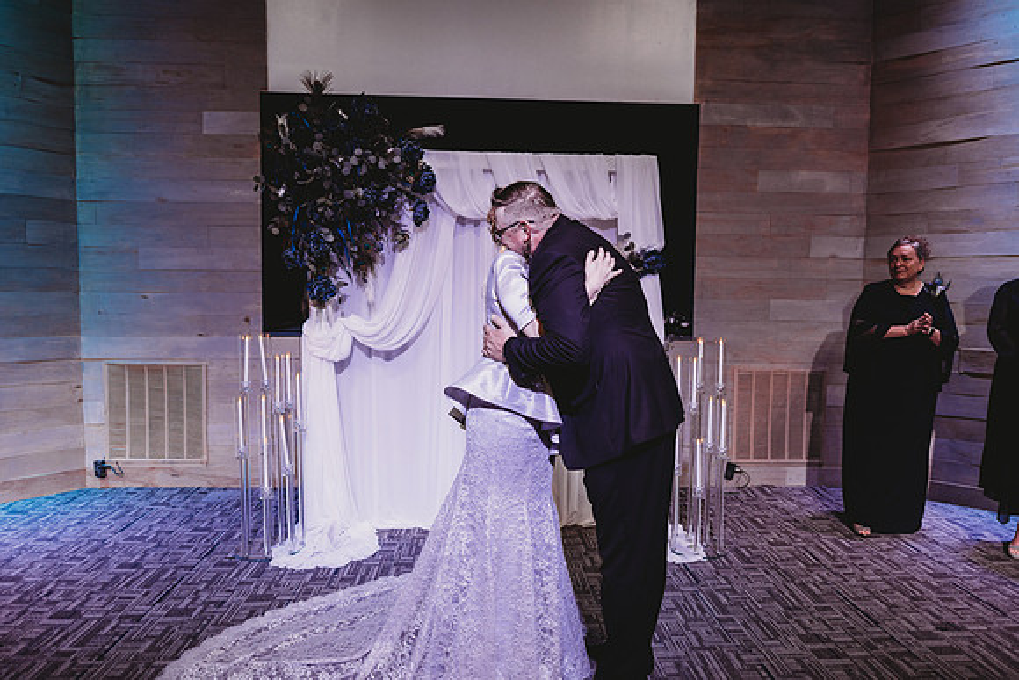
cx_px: 510
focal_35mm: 24
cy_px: 340
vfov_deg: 53.2
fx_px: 679
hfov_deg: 73.7
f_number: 2.2
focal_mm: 24
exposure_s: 1/125
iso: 400
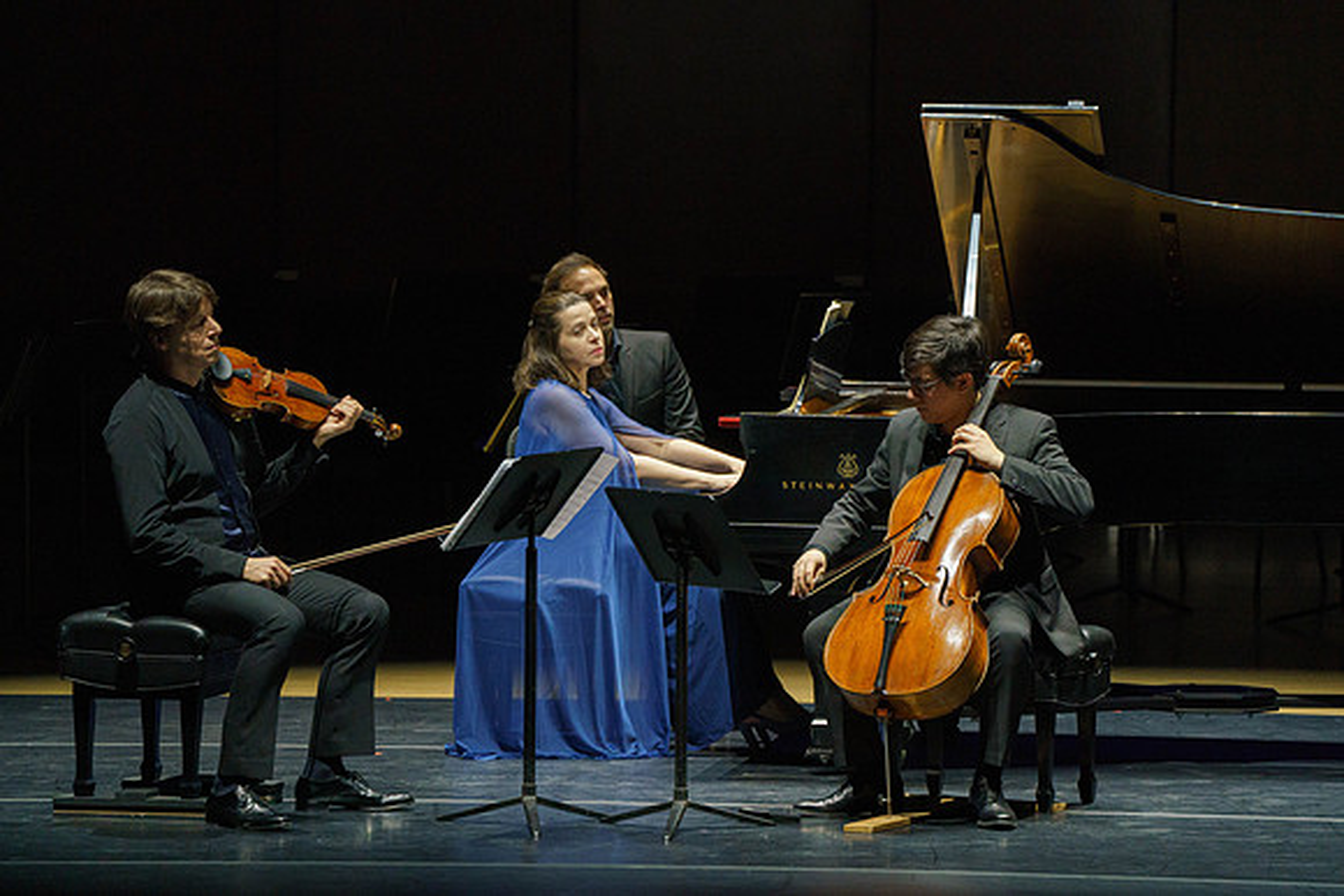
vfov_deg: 4.7
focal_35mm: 294
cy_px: 448
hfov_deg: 7.0
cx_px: 672
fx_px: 10978
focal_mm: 294
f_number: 6.3
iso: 4000
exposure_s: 1/250
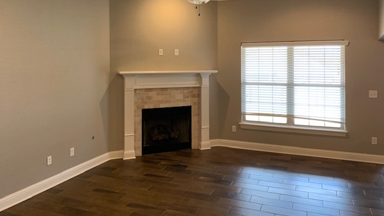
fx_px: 295
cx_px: 194
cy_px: 72
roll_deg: +0.9
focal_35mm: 29
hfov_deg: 66.0
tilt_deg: -3.2
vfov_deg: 39.7
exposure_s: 1/60
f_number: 1.8
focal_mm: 4.25
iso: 200
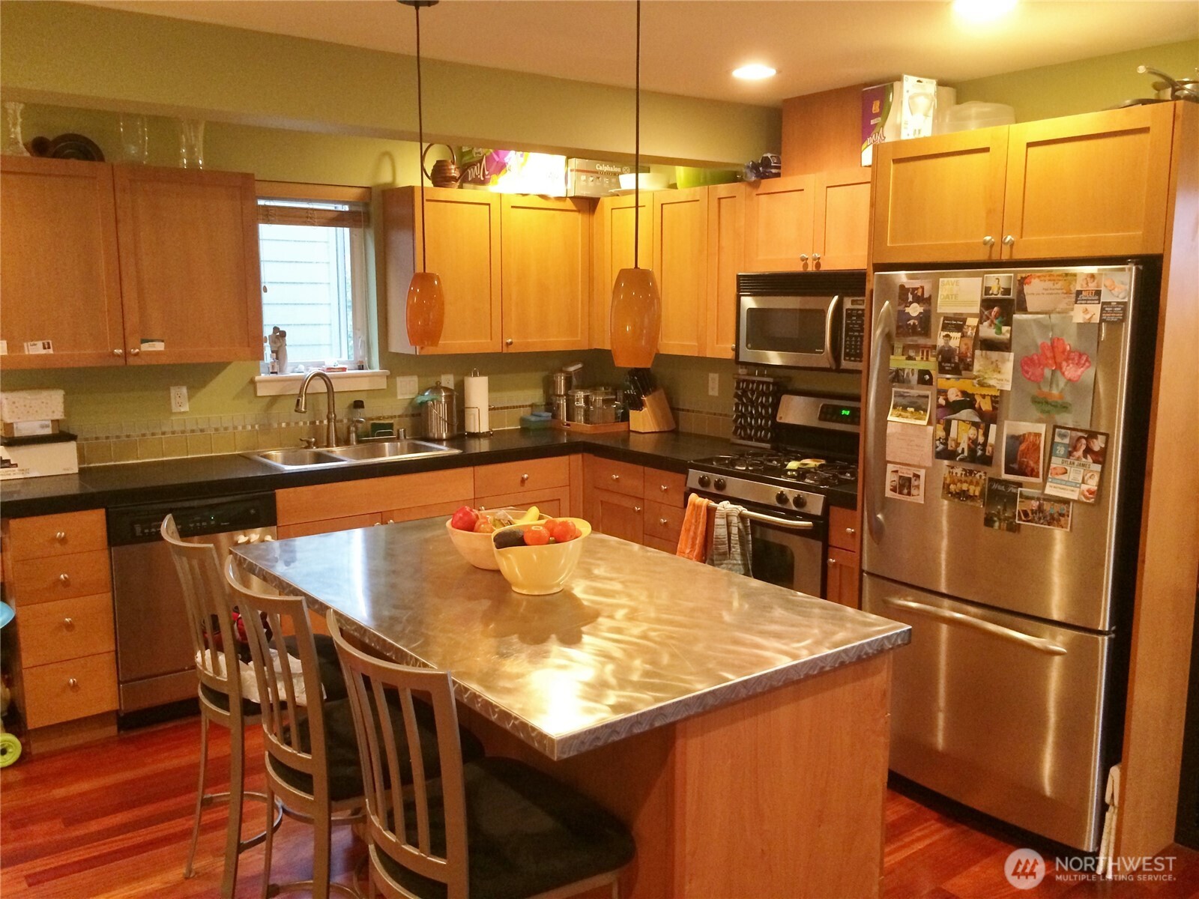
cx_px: 600
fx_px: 1039
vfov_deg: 46.8
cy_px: 450
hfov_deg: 60.0
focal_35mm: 30
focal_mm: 4.12
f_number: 2.2
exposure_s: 1/30
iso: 320
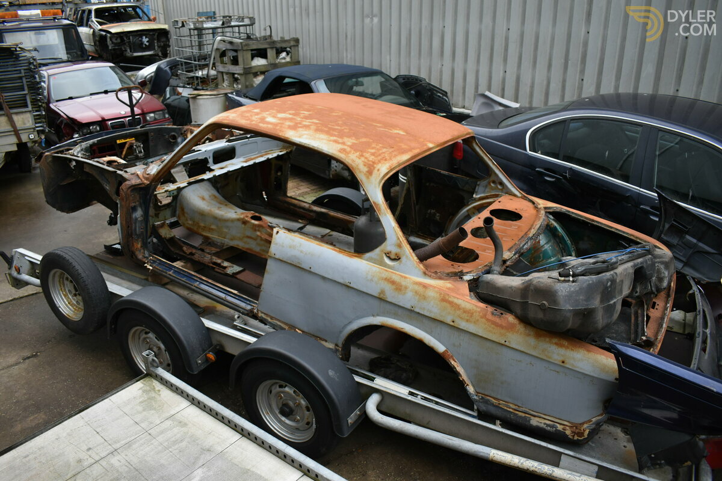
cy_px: 240
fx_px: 541
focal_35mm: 27
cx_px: 361
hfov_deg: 67.4
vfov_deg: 47.9
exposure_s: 1/250
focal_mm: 18
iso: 400
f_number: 4.5
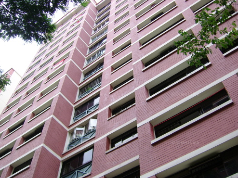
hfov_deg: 47.9
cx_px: 111
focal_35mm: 39
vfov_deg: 36.8
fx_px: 268
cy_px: 95
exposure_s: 1/192
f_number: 2.8
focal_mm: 5.95
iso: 50
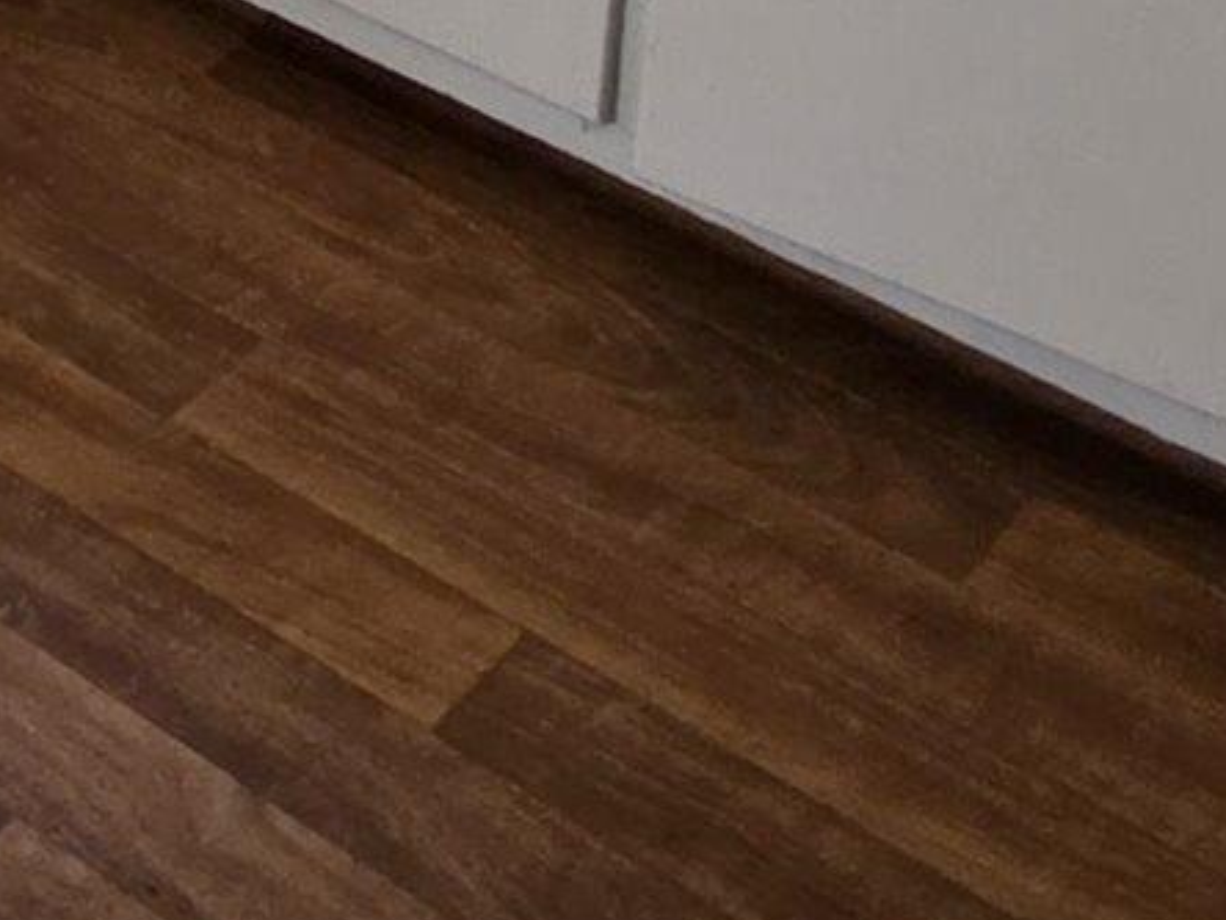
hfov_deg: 16.0
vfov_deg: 12.1
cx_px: -1350
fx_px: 3188
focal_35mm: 90
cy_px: -1470
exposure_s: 1/120
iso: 125
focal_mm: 2.2
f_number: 1.9
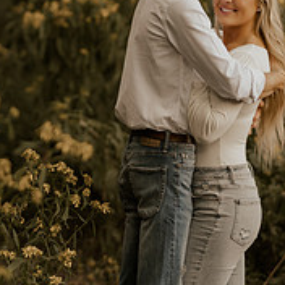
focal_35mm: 276
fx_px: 2571
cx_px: 222
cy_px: 96
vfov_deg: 6.3
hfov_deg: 6.3
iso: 100
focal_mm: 85
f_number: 1.8
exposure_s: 1/400
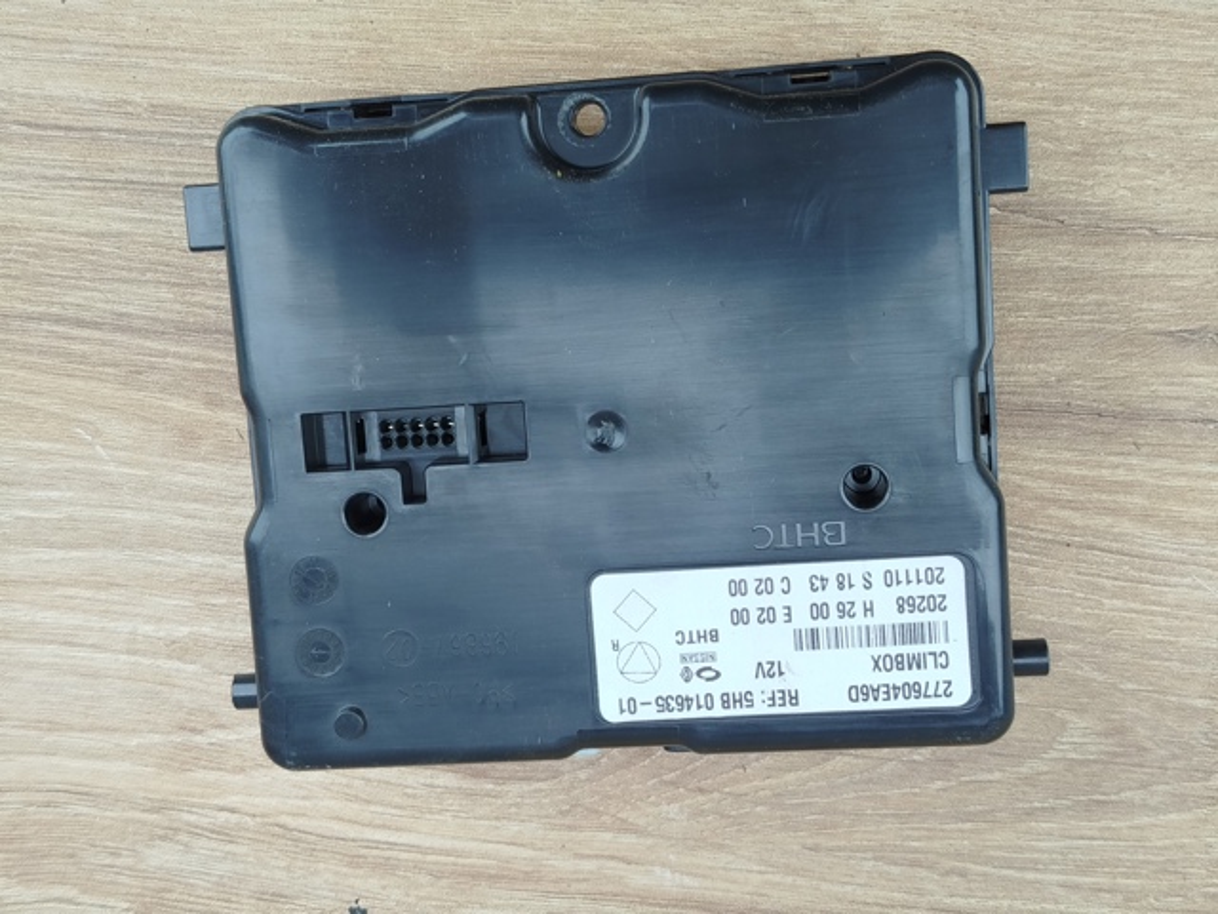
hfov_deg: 39.7
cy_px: 457
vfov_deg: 30.3
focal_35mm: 48
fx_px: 1689
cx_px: 609
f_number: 1.7
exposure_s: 1/100
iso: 50
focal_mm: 5.31
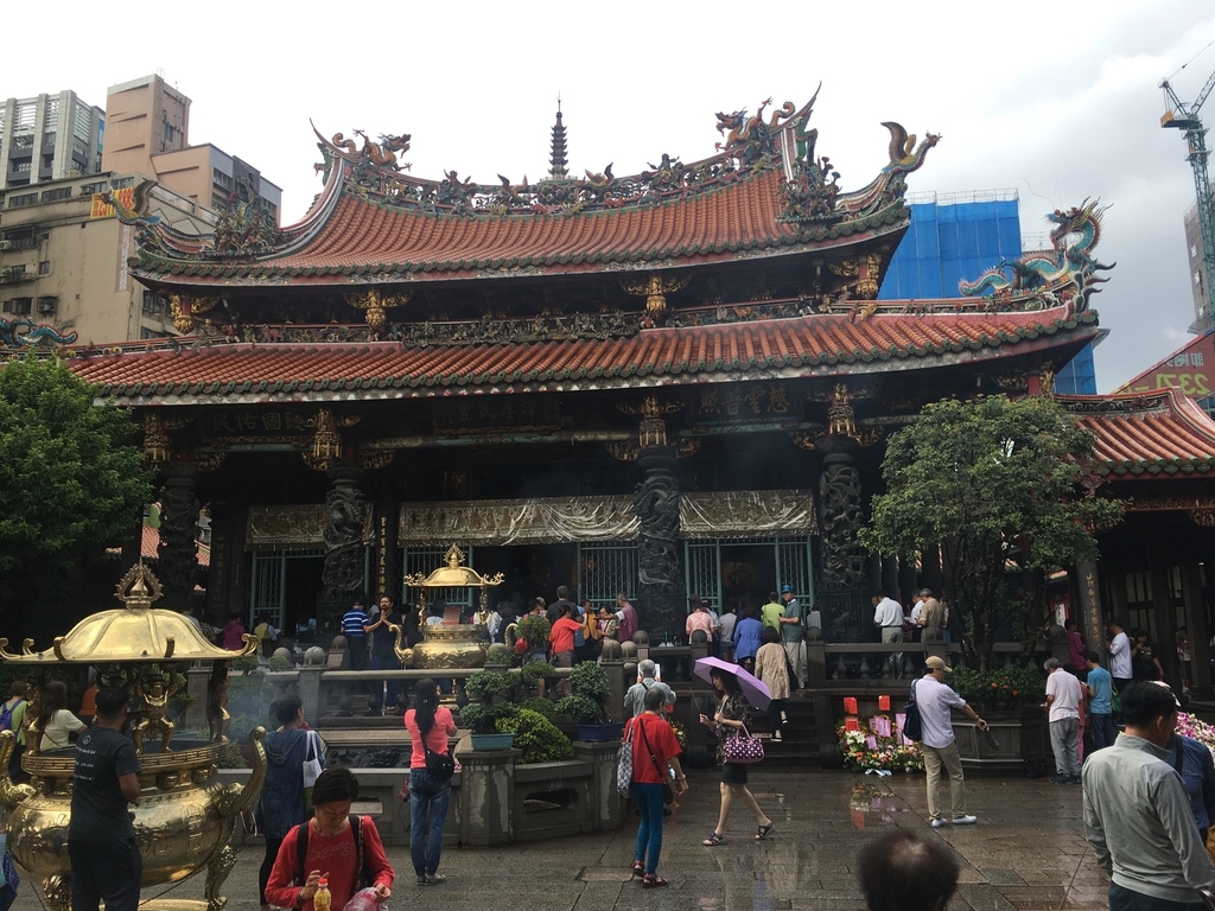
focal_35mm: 29
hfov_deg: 61.7
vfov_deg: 48.2
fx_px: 1018
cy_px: 456
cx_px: 608
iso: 25
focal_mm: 4.15
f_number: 2.2
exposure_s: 1/416
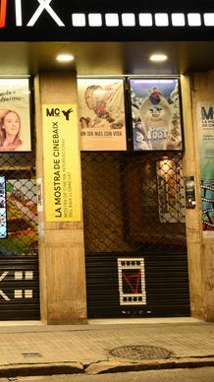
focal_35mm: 73
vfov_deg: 28.7
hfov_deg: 15.4
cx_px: -92
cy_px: 113
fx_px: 737
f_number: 8
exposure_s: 1/30
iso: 1000
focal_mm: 30
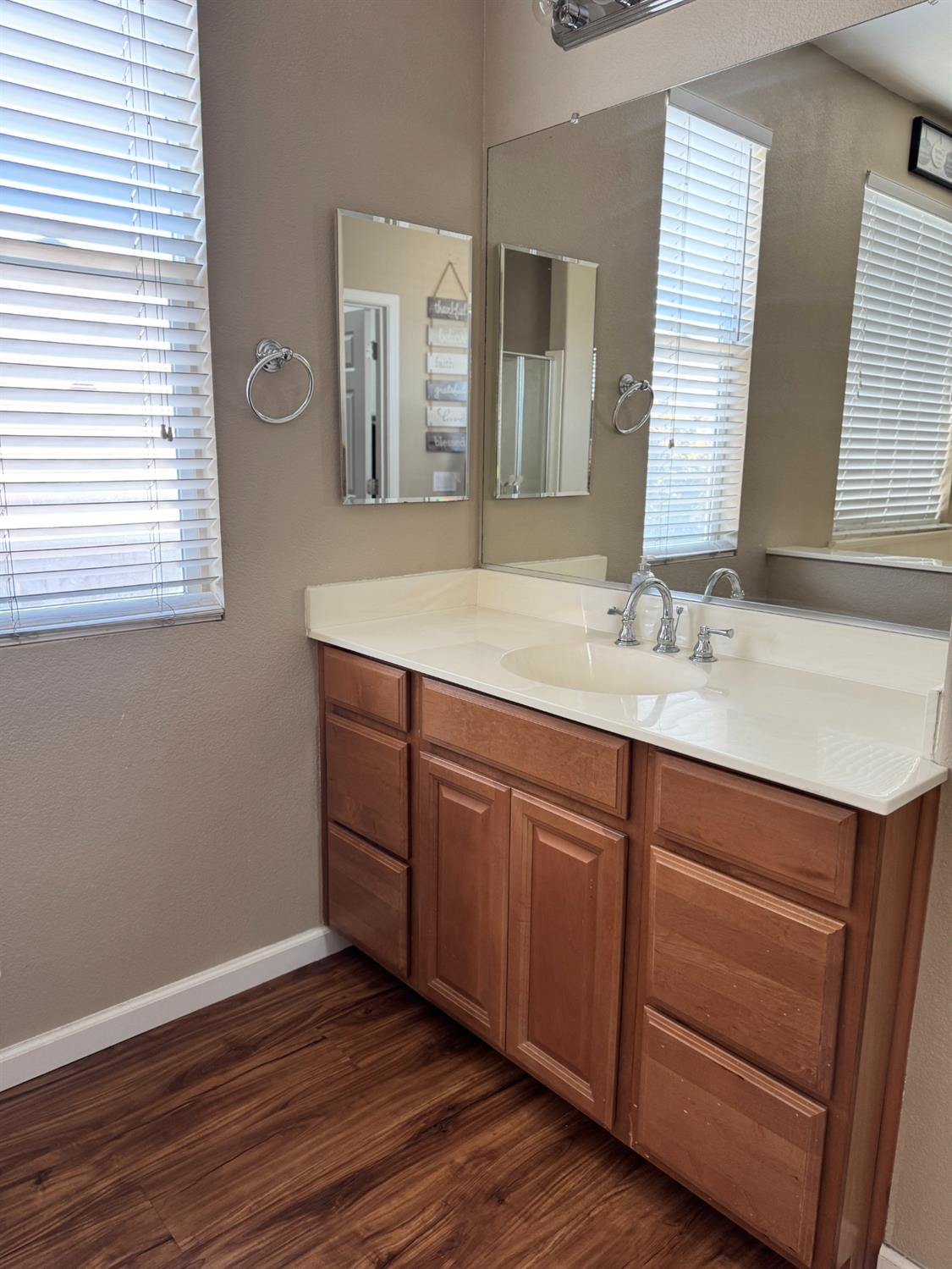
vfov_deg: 71.6
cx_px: 476
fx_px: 880
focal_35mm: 24
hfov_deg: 56.8
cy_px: 634
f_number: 1.78
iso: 125
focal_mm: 6.76
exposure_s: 1/60
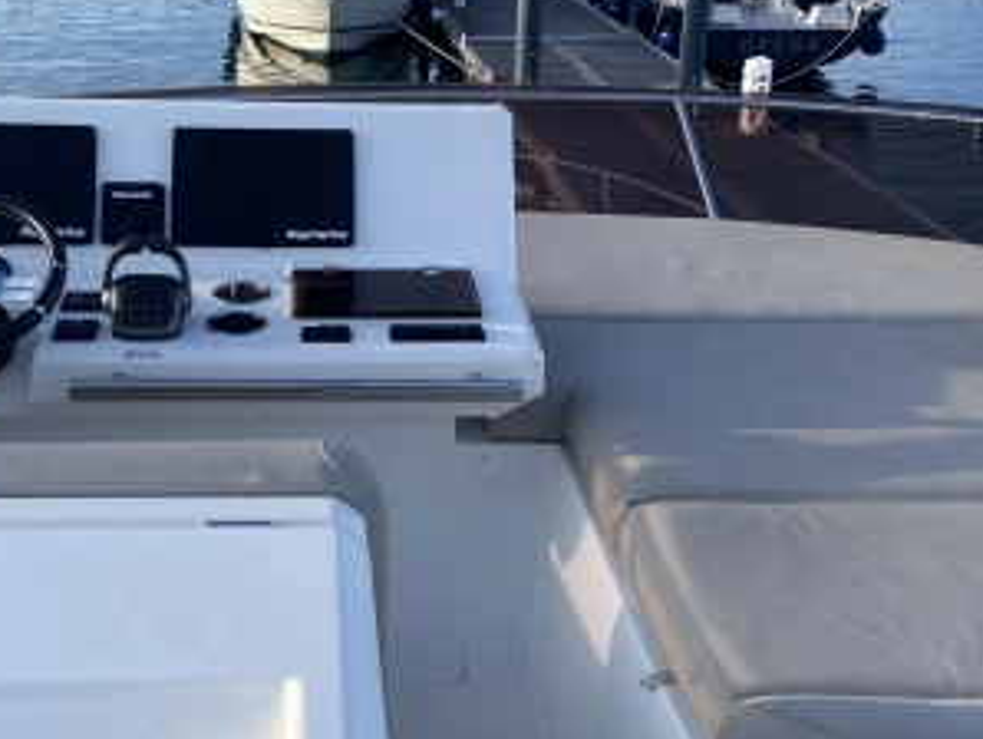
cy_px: 318
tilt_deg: -18.6
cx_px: 386
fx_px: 1364
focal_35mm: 48
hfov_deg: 39.4
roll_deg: -0.5
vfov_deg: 30.3
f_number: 1.8
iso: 32
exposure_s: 1/1193
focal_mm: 4.25
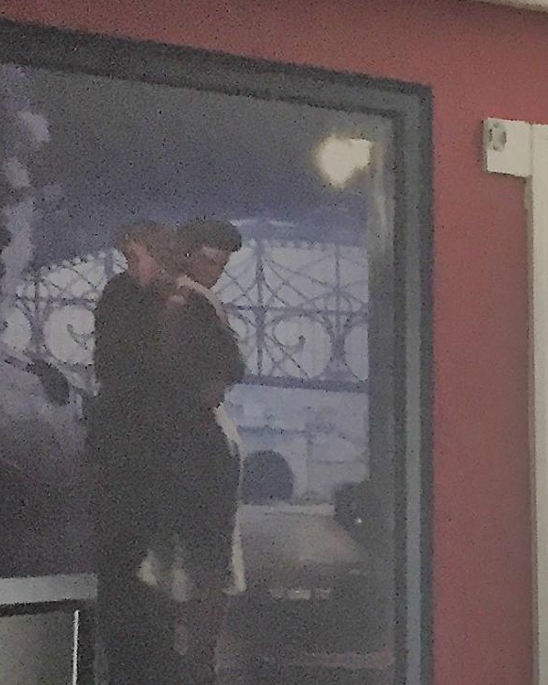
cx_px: 1321
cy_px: 697
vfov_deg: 16.1
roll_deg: -1.4
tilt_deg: -4.9
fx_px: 2371
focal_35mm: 117
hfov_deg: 11.1
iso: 80
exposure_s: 1/30
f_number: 2.2
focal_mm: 4.15
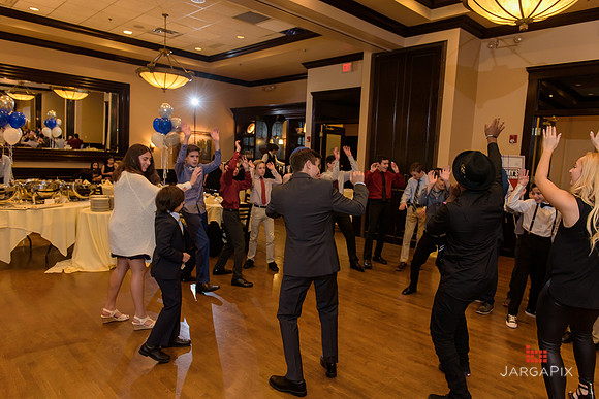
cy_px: 200
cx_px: 300
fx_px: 399
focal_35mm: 24
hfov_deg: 73.7
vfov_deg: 53.2
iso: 1600
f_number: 3.2
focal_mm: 24
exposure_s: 1/125
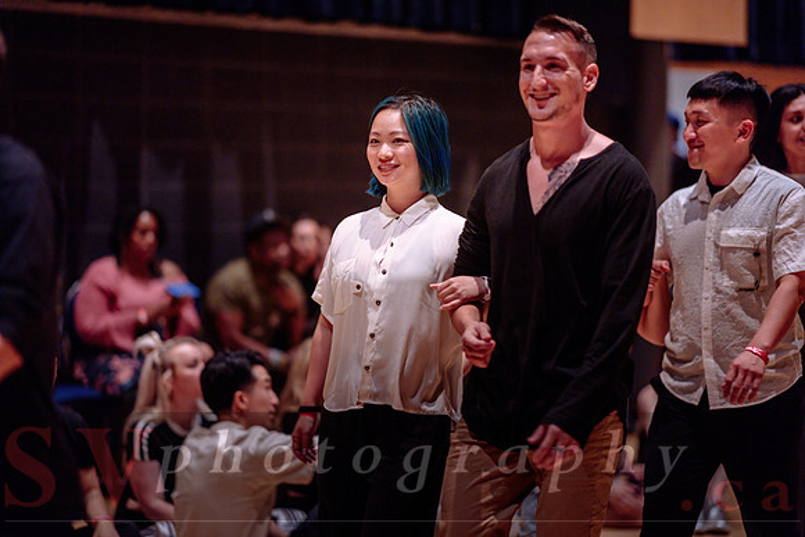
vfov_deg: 13.0
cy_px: 268
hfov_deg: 19.5
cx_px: 402
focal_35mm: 105
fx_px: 2348
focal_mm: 105
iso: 2000
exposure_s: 1/250
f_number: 1.4
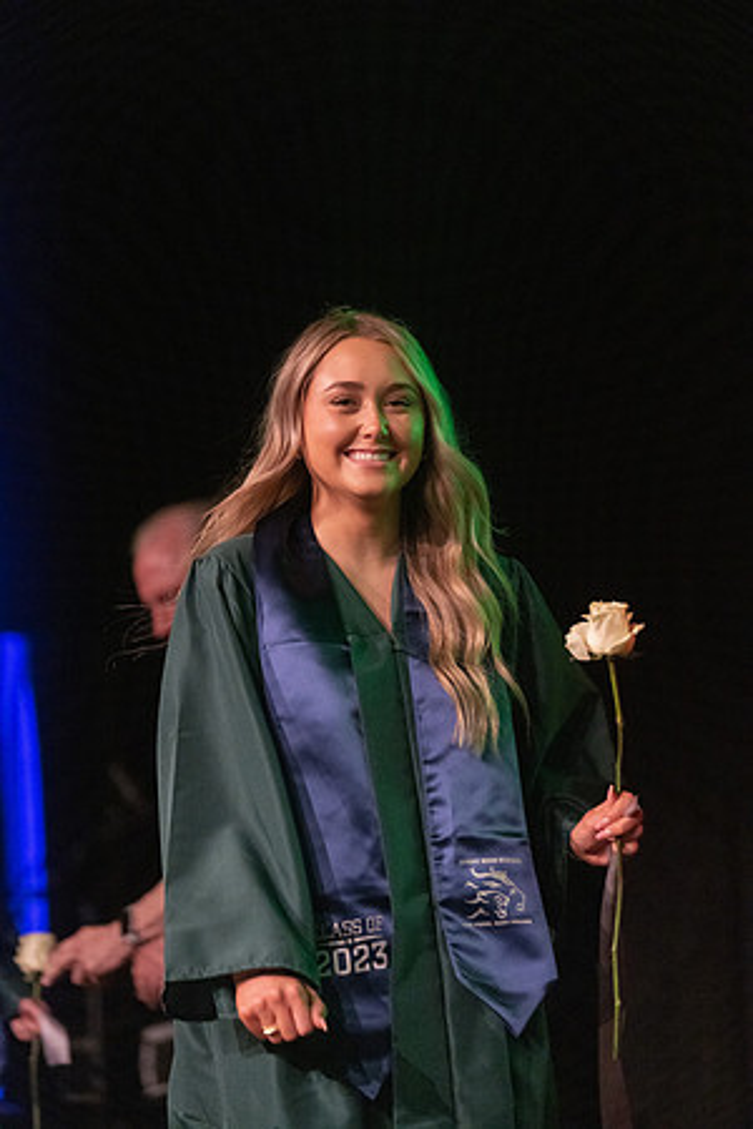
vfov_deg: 16.3
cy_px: 564
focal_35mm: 126
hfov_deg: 10.9
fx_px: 3953
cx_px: 376
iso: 16000
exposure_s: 1/1000
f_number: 2.8
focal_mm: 126
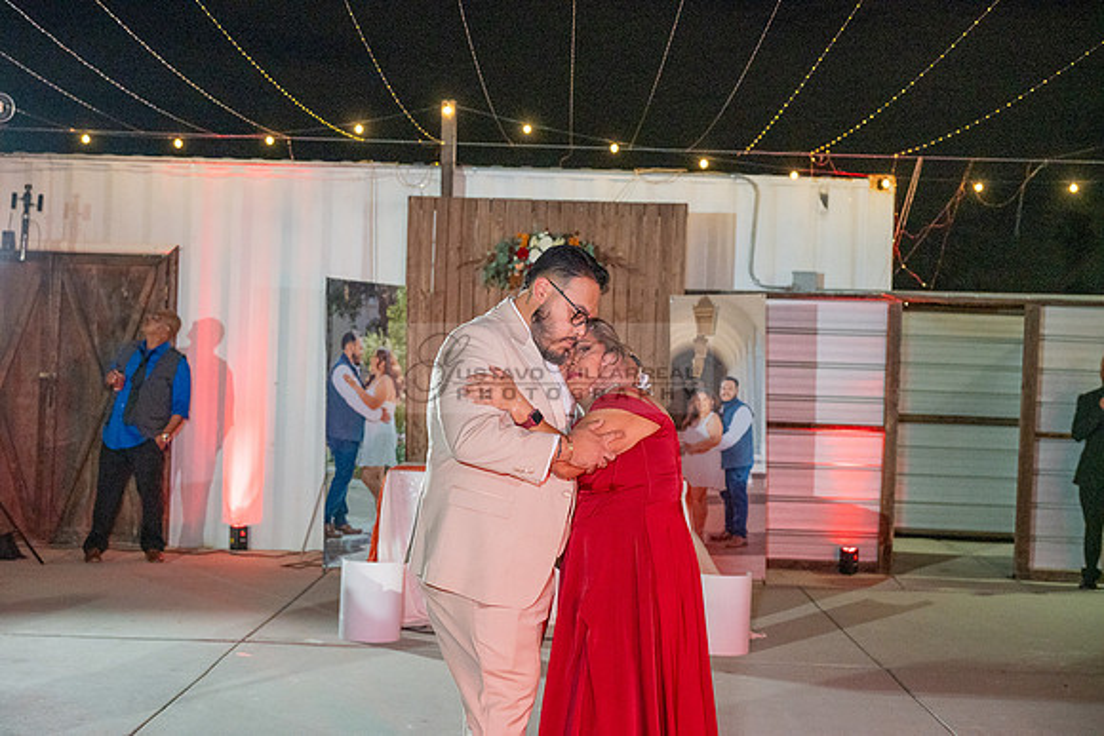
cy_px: 368
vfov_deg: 25.1
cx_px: 552
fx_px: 1656
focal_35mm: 54
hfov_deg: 36.9
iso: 3200
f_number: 4
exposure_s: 1/250
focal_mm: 54
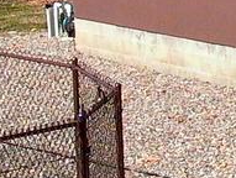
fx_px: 1735
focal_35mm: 254
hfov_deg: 7.5
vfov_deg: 5.8
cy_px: -114
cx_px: 483
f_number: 8
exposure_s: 1/435
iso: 100
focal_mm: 7.68
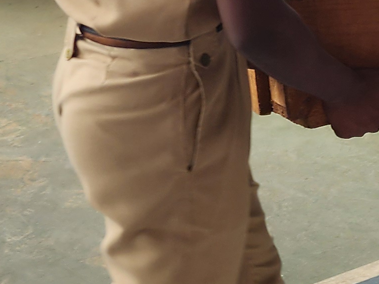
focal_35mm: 121
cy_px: -159
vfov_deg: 11.7
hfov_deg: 15.2
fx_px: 1325
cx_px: 556
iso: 20
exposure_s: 1/180
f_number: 1.8
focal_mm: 6.4
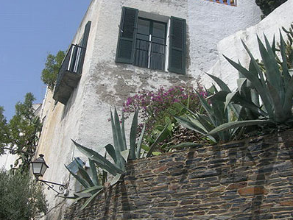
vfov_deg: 33.6
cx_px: 158
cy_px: 104
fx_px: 364
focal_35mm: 43
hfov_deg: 43.8
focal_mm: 7.8
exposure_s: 1/604
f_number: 4.8
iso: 50
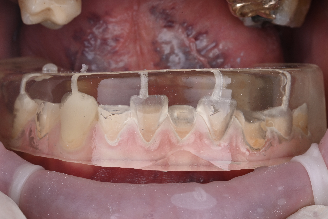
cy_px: 110
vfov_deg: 13.0
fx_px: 957
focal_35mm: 105
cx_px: 164
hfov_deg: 19.5
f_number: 32
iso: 400
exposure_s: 1/125
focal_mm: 105
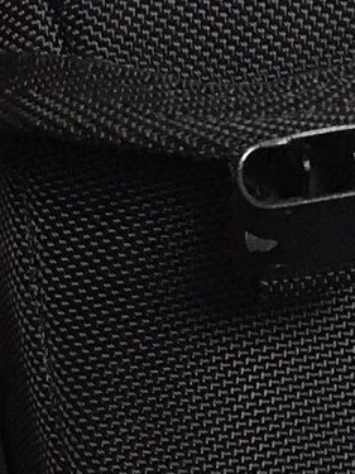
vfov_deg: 12.2
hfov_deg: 9.5
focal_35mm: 156
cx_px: 341
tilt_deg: -57.2
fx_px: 2134
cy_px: 652
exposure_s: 1/17
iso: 320
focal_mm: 4.15
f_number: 2.2
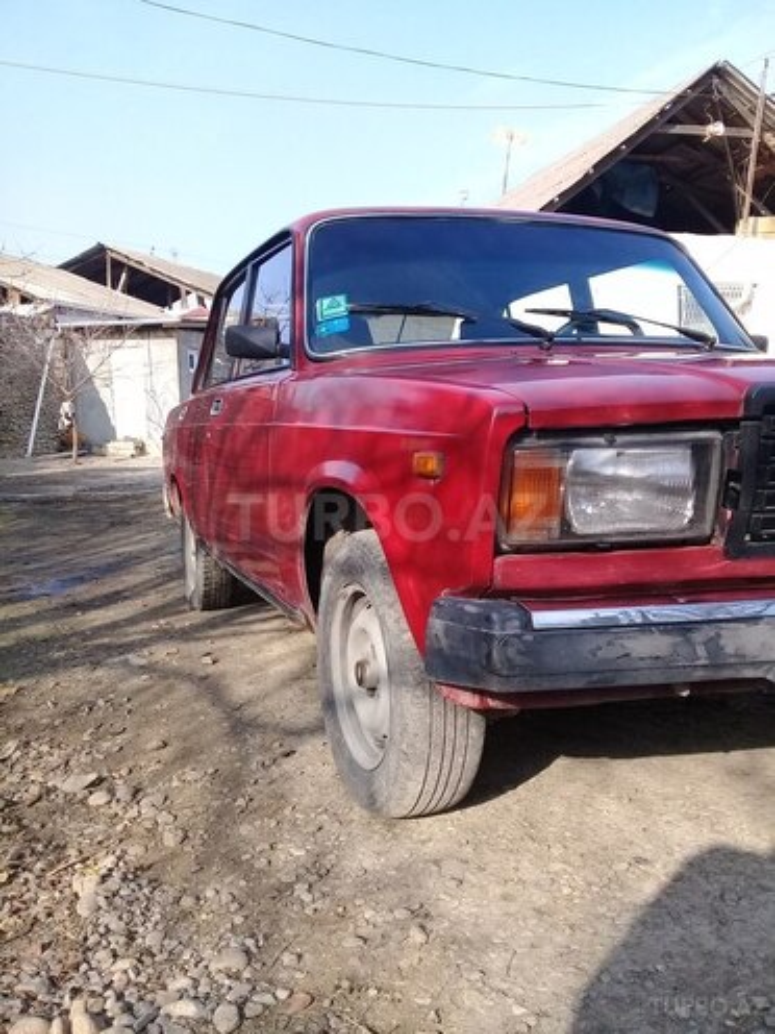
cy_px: 517
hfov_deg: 45.4
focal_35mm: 31
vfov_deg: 58.4
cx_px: 388
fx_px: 925
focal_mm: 3.3
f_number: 2.2
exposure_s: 1/492
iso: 50
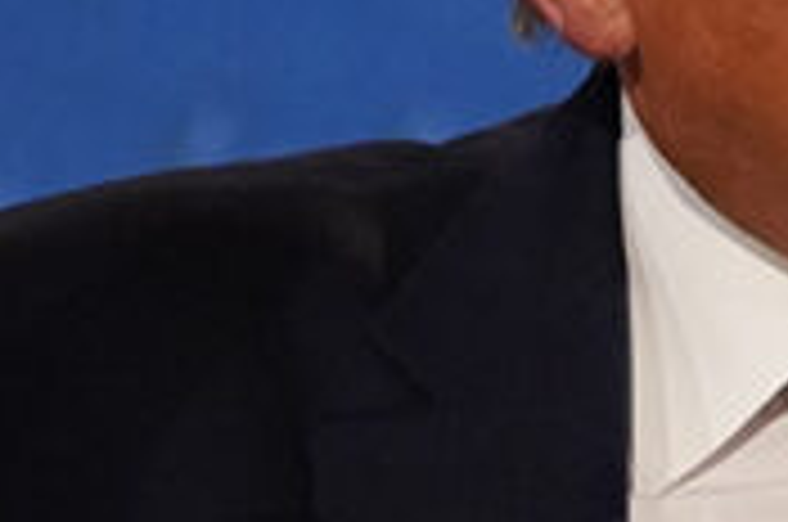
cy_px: 367
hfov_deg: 1.0
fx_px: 47412
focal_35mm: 2170
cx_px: 914
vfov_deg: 0.6
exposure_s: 1/500
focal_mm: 327
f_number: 5.6
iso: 8000
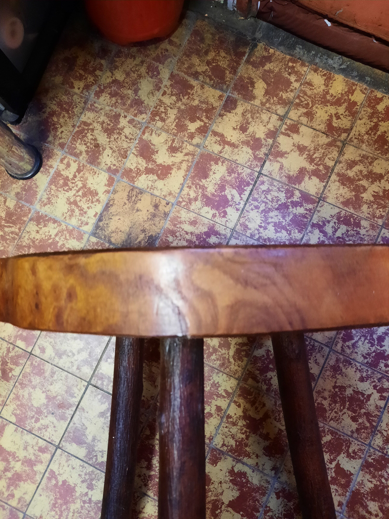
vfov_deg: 69.4
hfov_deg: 54.9
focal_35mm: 25
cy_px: 260
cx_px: 194
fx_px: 375
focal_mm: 4.6
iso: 400
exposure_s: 1/25
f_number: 2
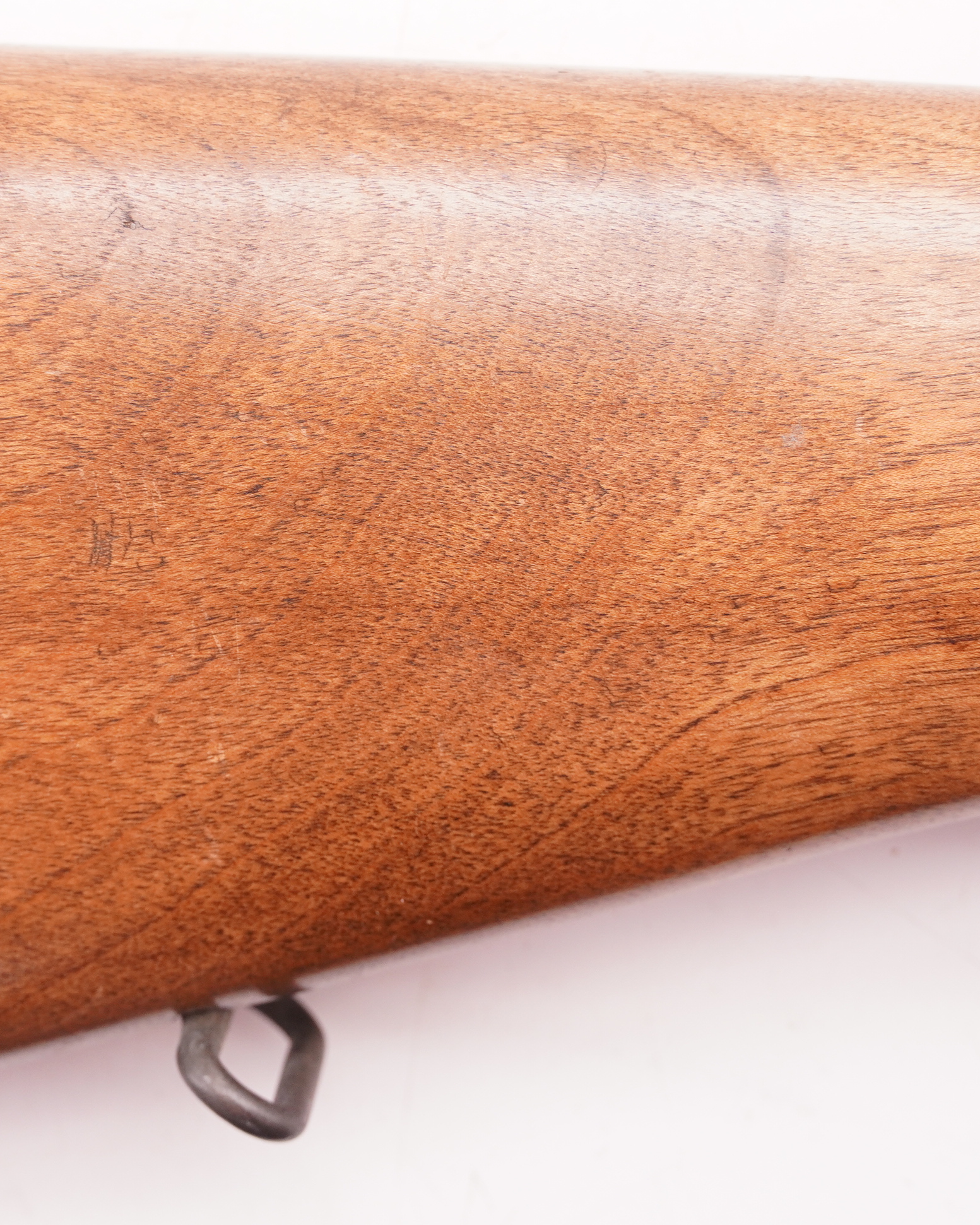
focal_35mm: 94
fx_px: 3398
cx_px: 292
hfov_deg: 16.4
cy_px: 598
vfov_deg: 20.4
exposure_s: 1/125
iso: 800
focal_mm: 43
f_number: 5.6
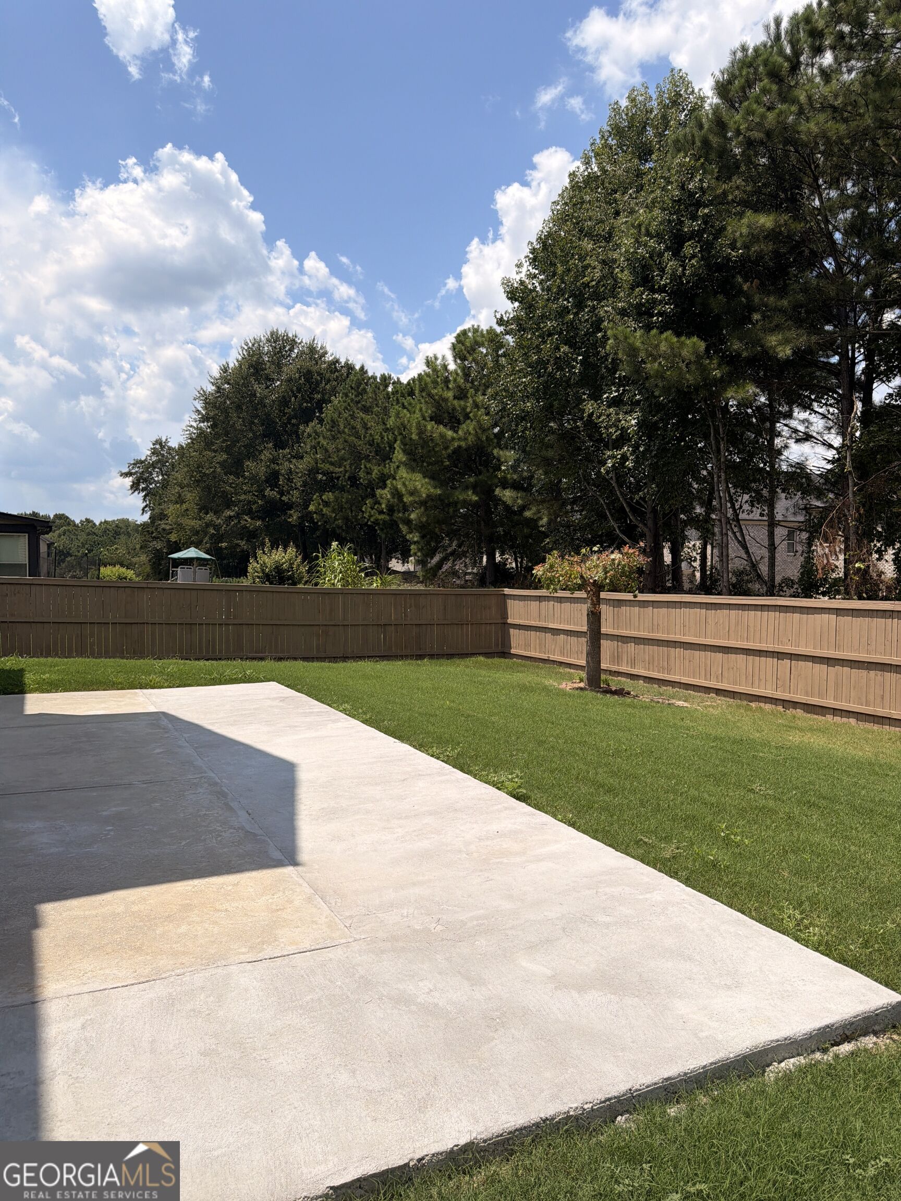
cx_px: 450
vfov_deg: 71.6
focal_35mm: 24
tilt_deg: -1.5
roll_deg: -0.2
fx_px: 833
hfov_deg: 56.8
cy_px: 600
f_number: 1.78
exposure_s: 1/9091
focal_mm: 6.76
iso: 80
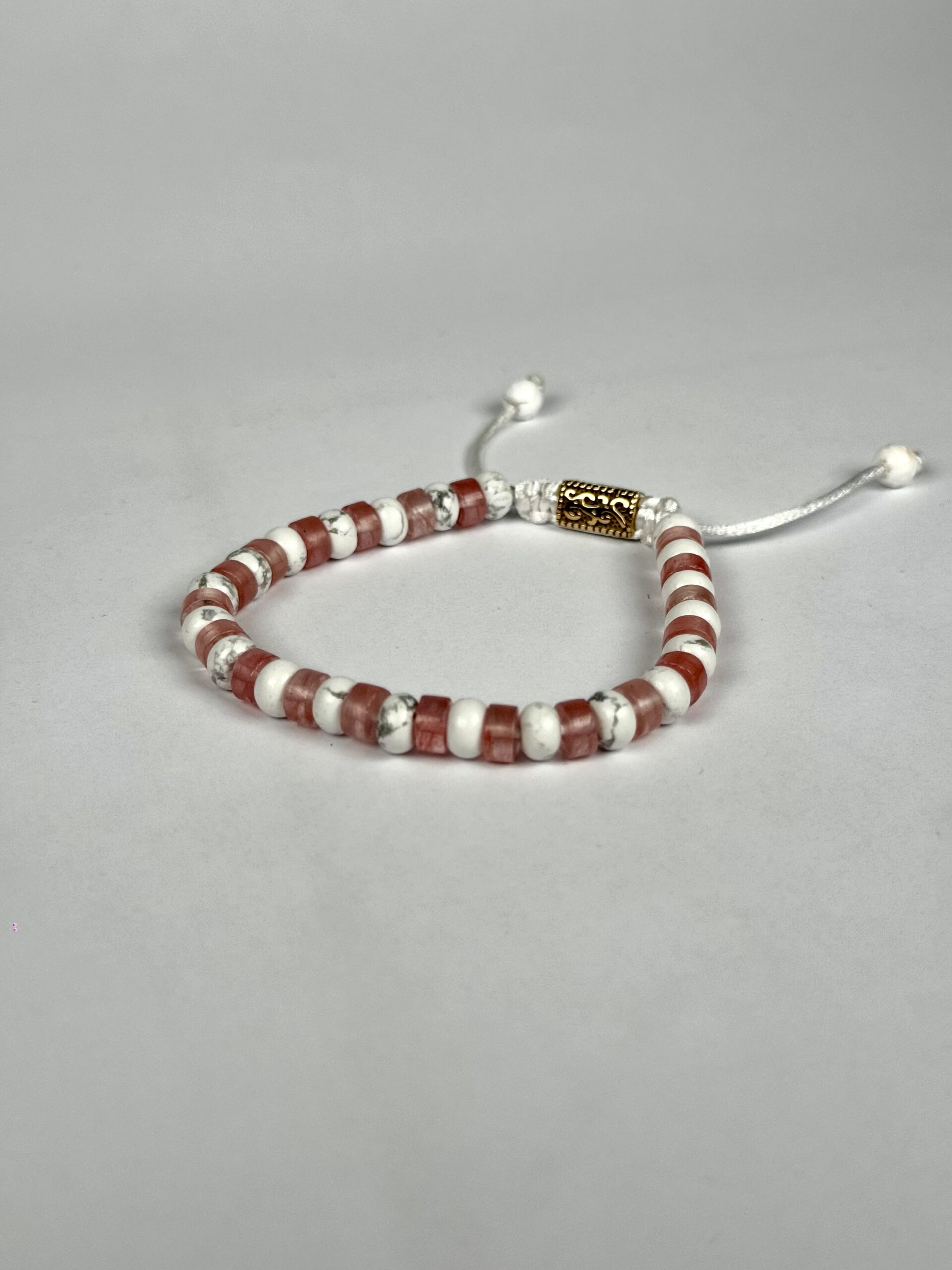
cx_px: 476
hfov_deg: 30.3
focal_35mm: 48
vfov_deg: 39.7
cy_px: 635
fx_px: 1760
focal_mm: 6.76
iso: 64
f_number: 1.78
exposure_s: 1/12500
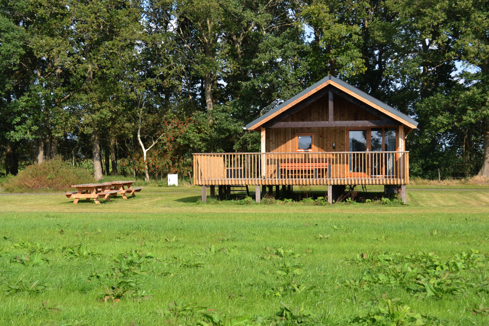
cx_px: 244
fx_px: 774
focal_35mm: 57
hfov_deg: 35.1
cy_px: 163
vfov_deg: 23.8
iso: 100
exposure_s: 1/160
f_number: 6.3
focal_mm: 38
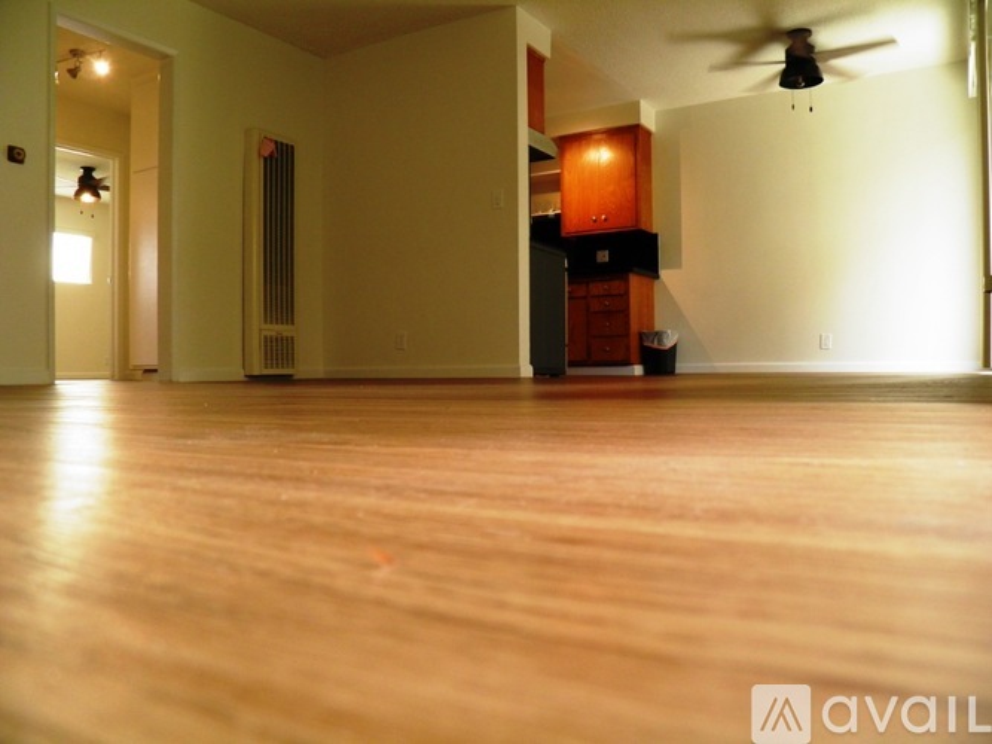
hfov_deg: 63.5
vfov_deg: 49.7
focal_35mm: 28
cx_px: 496
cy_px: 372
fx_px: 802
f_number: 2.8
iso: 100
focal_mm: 4.9
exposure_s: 1/30
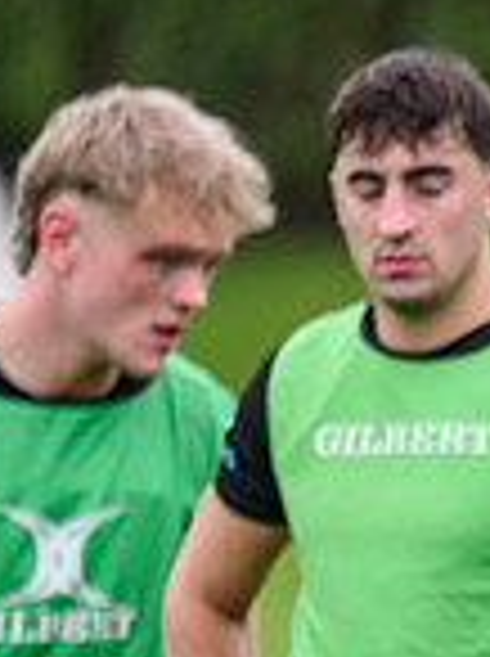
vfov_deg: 0.8
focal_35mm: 2443
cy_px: 468
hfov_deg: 0.6
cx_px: 1199
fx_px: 46244
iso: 500
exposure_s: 1/1000
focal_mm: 560
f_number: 4
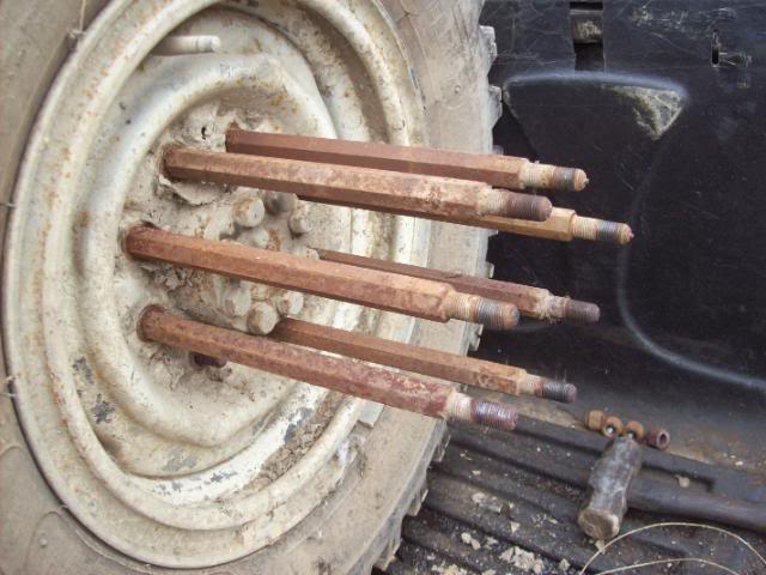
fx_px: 797
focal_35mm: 36
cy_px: 288
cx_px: 383
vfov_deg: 39.7
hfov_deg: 51.4
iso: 80
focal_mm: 6
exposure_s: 1/130
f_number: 2.7
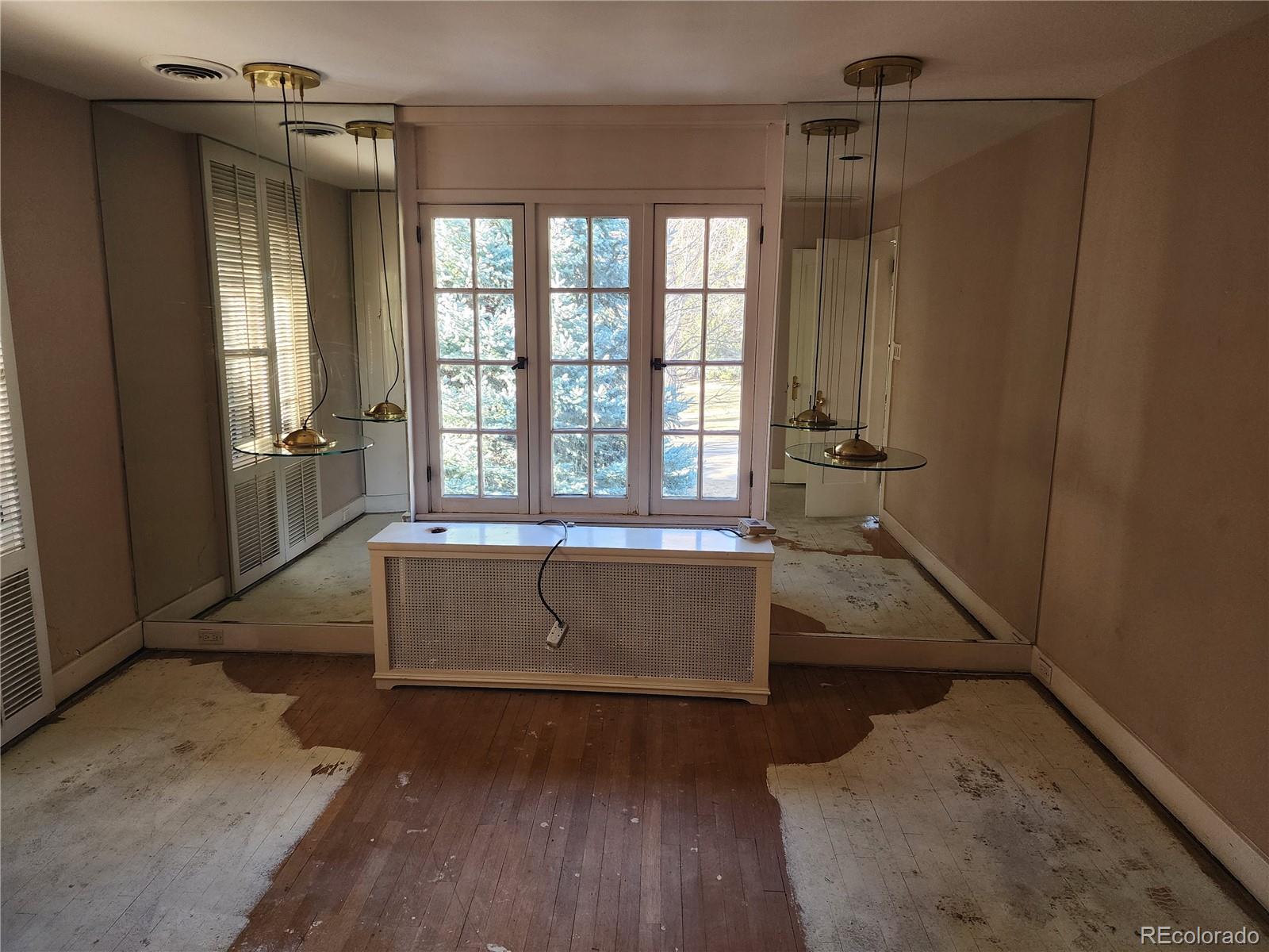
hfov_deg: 73.9
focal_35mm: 23
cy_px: 476
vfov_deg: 58.9
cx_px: 634
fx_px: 843
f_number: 1.8
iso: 250
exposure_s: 1/120
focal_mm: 6.4
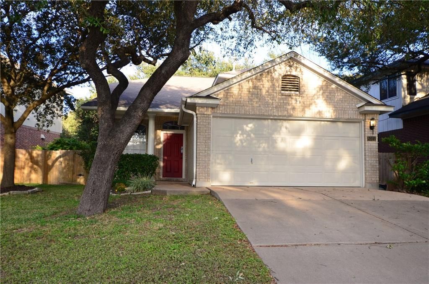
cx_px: 214
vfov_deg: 45.4
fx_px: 339
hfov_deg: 64.7
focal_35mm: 28
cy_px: 142
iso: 100
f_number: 4.2
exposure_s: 1/60
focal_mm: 19
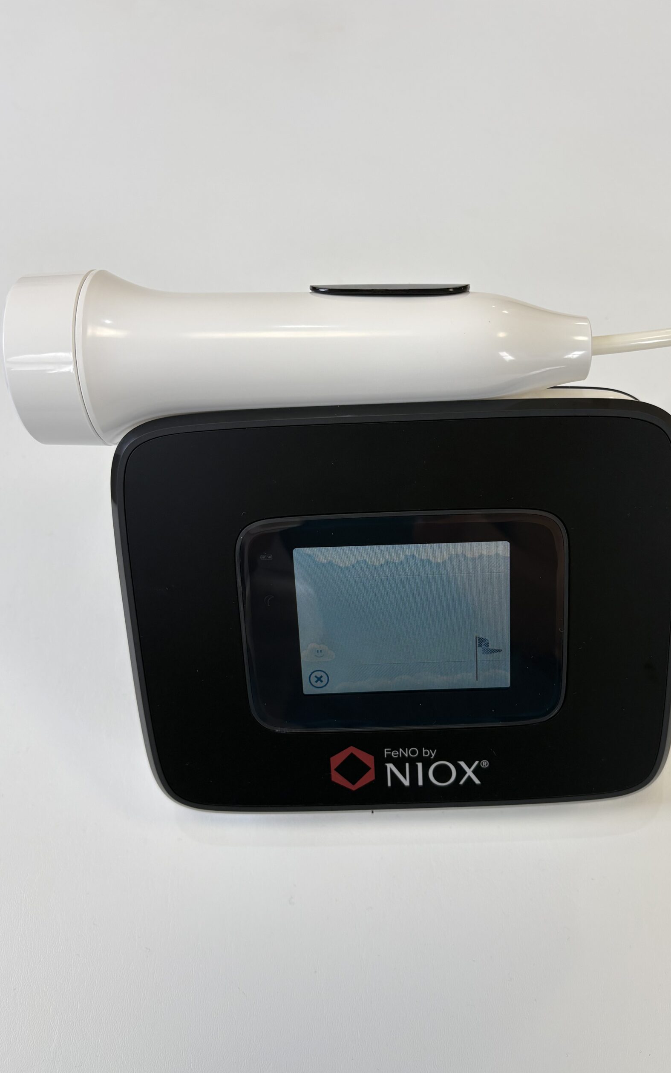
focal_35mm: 28
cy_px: 543
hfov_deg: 44.4
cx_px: 396
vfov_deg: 66.5
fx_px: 819
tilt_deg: -59.4
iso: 64
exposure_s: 1/120
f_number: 1.6
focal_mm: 5.96
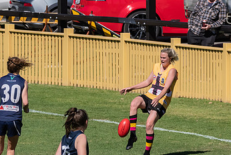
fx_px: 5726
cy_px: 90
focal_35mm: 892
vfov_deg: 1.5
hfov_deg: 2.3
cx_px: 118
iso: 800
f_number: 10
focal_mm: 300
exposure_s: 1/4000
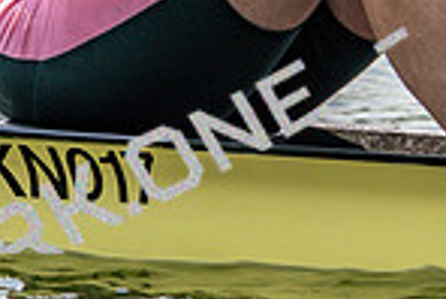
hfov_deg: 2.6
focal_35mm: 784
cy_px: -264
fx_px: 9722
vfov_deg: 1.8
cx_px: 214
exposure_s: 1/1600
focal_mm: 200
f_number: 5.6
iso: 250
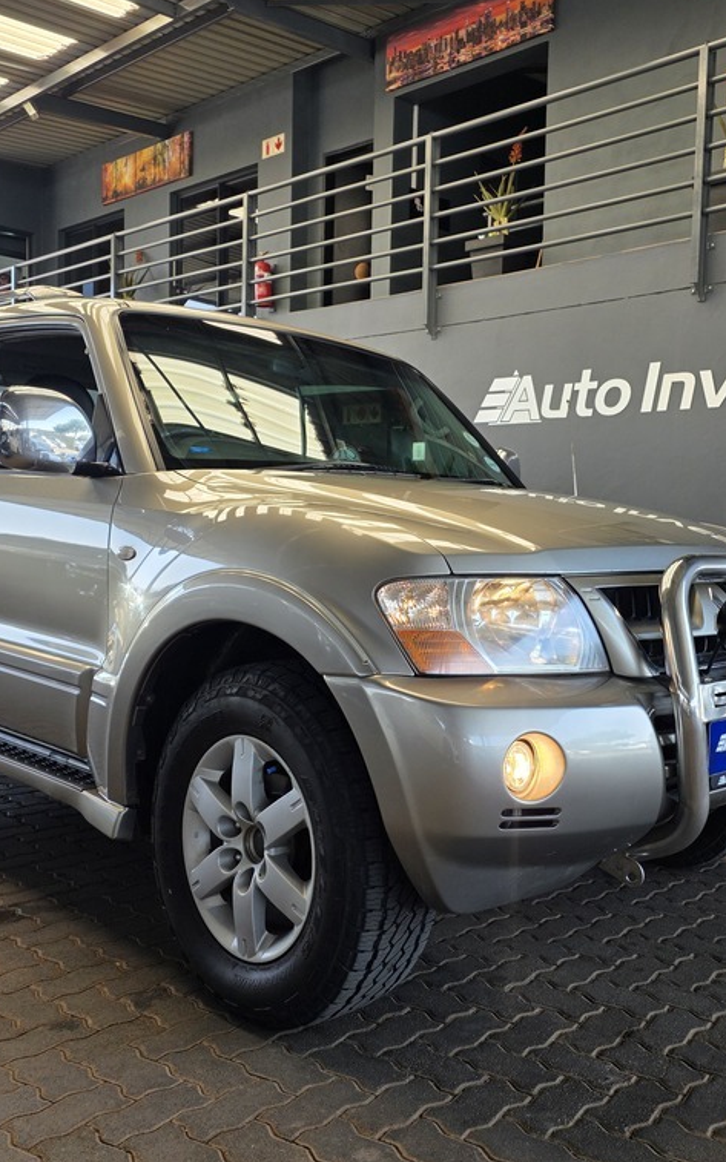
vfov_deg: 58.1
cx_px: 473
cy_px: 579
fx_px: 1045
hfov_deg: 38.0
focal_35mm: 33
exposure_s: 1/180
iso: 32
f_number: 1.7
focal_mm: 6.25
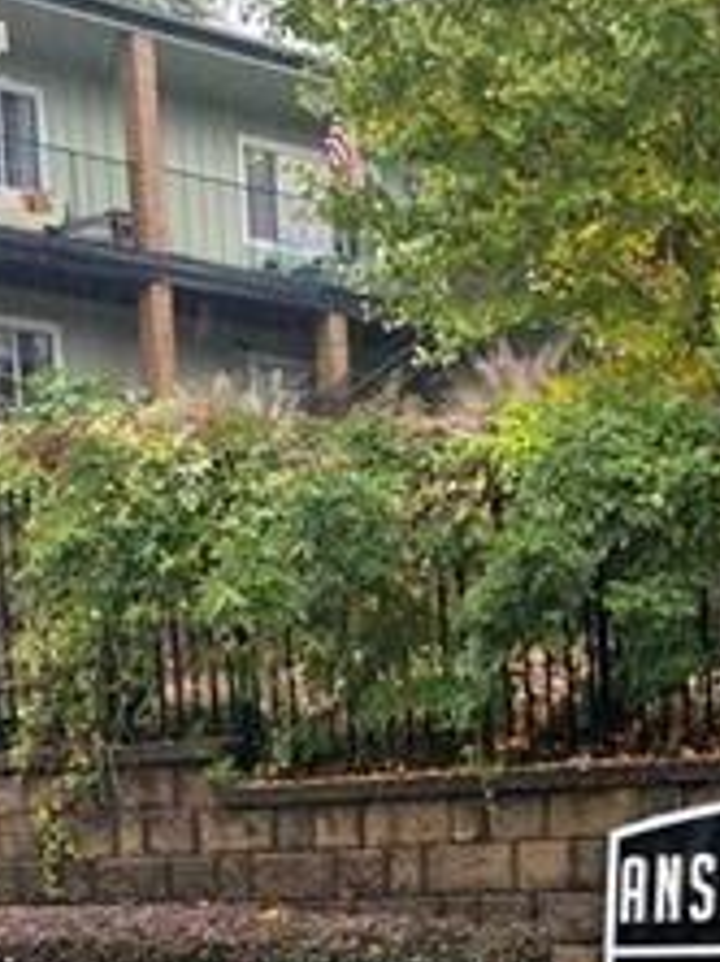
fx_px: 2501
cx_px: 625
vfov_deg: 20.1
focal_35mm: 90
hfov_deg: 16.2
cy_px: 1235
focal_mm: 4.25
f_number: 1.8
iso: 50
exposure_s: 1/122
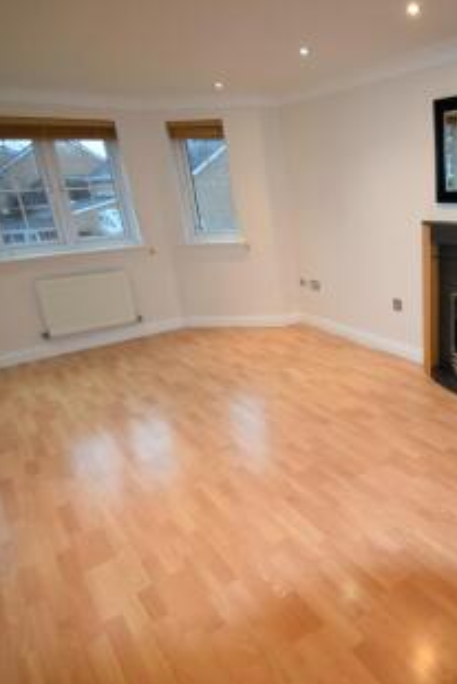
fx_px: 437
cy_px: 348
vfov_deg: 76.1
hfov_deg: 49.8
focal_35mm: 23
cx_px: 402
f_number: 5
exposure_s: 1/100
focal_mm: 10
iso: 800
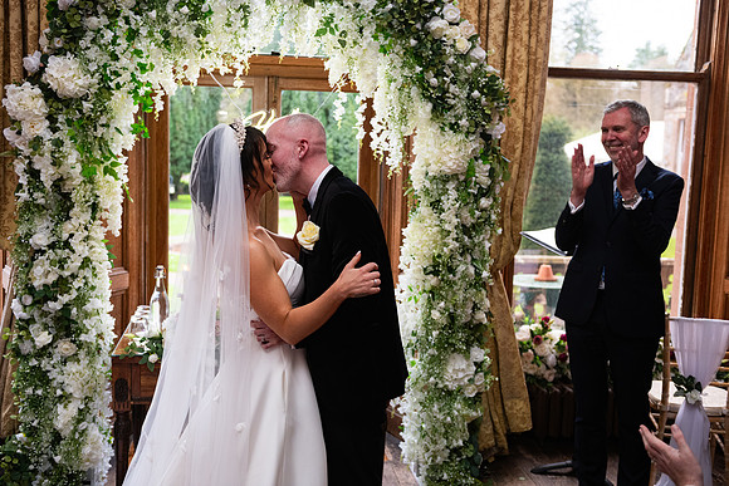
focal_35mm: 42
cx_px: 364
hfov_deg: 46.4
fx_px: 851
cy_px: 243
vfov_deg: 31.9
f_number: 3.5
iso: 1000
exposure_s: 1/160
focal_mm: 42
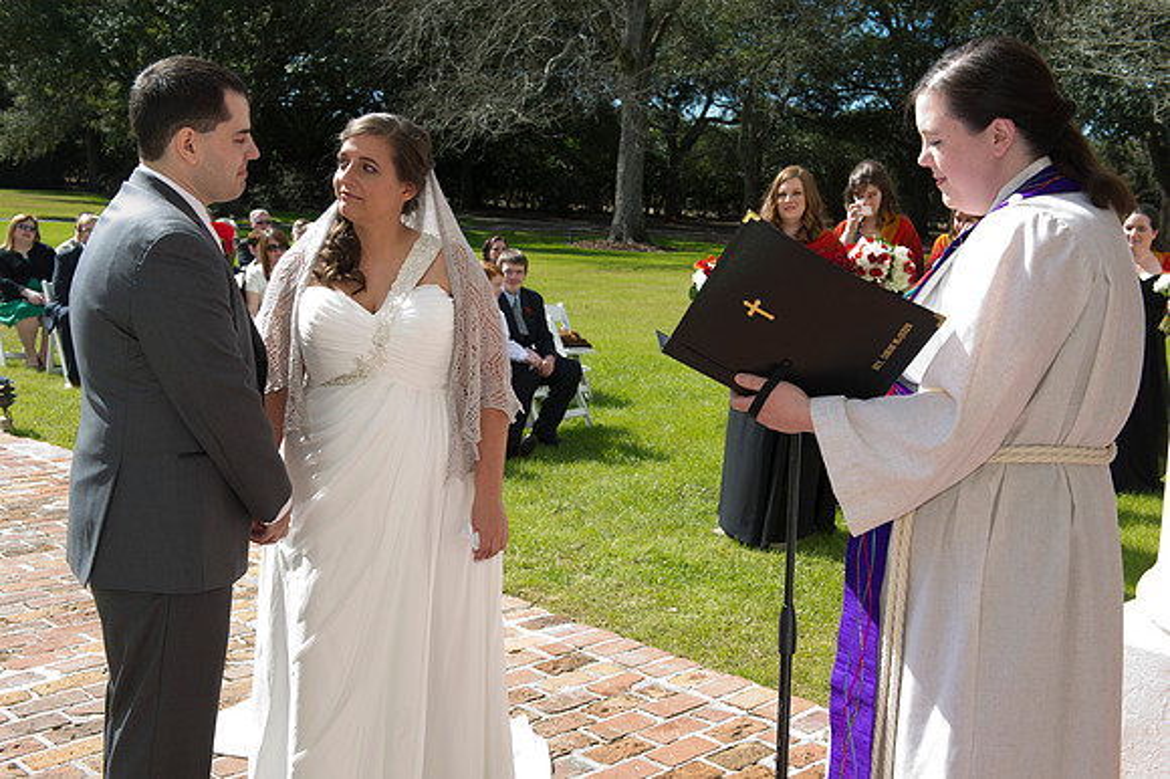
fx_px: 1429
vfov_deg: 30.5
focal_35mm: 44
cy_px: 390
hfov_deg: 44.5
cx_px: 585
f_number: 7.1
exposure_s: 1/125
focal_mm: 44
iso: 100
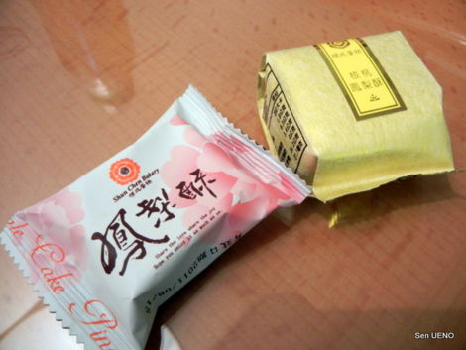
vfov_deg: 46.8
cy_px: 175
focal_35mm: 30
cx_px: 233
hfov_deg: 59.9
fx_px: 404
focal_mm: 5.4
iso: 400
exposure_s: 1/14.7
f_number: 3.5
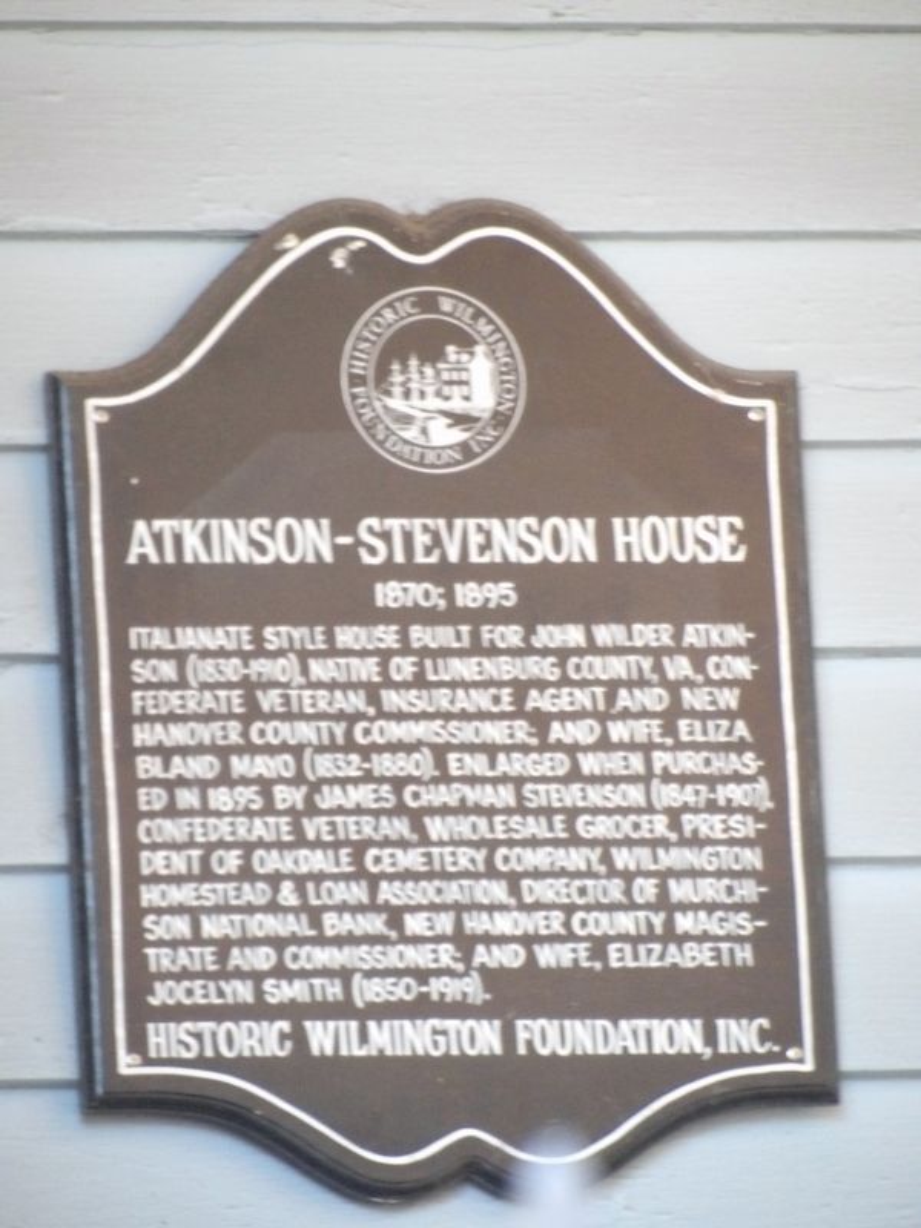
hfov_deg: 2.5
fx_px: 21427
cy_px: 614
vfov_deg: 3.3
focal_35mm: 604
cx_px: 460
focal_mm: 108.3
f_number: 4.2
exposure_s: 1/35
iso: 800
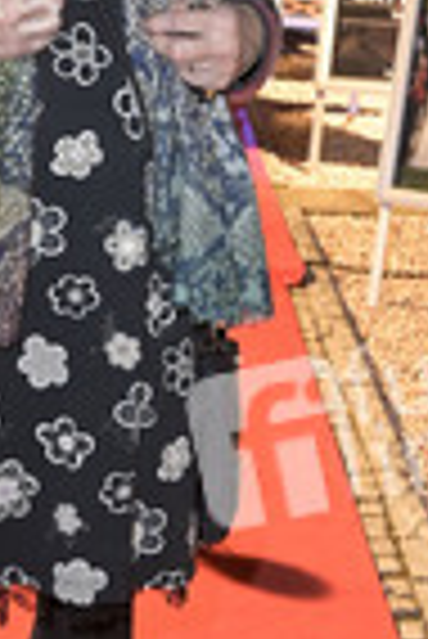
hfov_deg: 15.0
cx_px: 9
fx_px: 1601
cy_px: 198
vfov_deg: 22.5
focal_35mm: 90
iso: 2500
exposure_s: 1/30
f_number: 7.1
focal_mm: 32
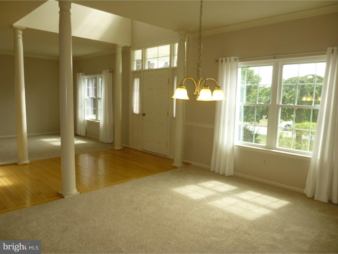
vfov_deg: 54.9
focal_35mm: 25
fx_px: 244
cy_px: 127
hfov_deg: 69.4
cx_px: 169
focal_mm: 4.5
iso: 100
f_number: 3.1
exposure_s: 1/80
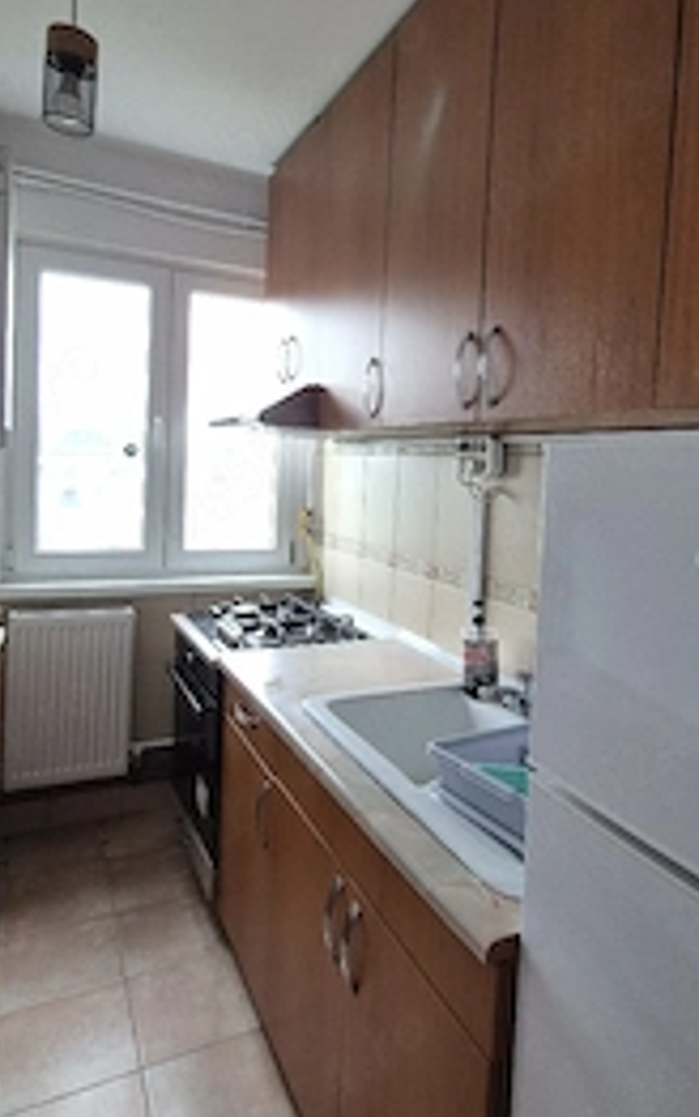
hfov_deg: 57.3
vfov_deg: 82.0
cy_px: 499
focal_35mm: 21
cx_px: 375
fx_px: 639
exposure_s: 1/50
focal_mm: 2.2
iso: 125
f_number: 2.2
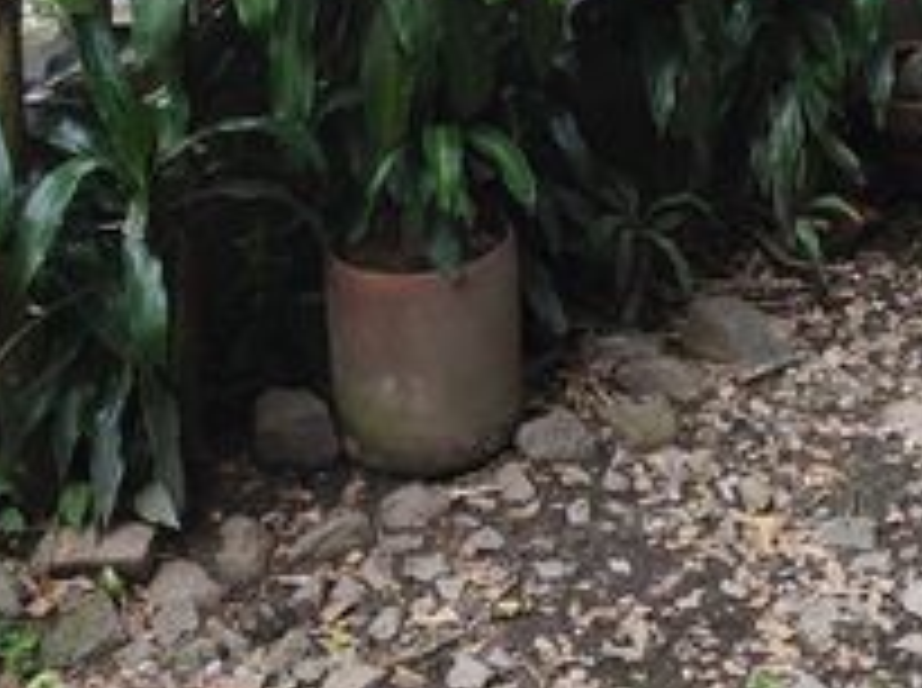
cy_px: -238
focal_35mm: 75
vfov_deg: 18.1
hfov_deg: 25.8
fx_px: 1994
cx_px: 641
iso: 320
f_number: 1.65
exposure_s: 1/120
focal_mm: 6.14
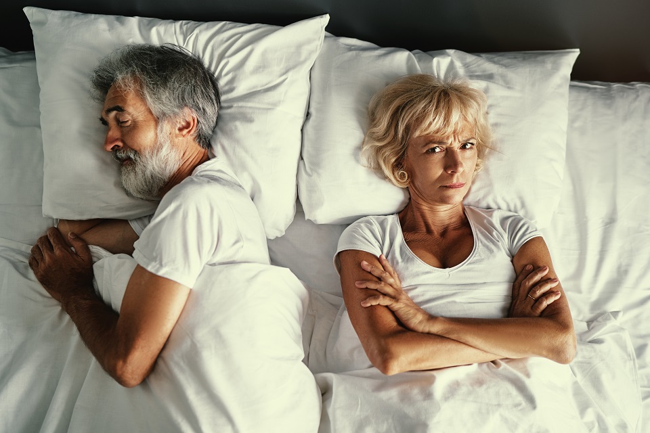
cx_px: 325
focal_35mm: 35
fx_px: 632
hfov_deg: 54.4
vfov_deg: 37.9
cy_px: 216
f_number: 1.8
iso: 100
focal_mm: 35
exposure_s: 1/60
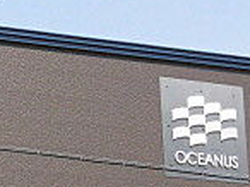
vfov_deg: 8.7
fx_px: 1204
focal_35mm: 167
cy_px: 280
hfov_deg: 11.5
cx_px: -91
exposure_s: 1/800
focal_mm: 6.77
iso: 100
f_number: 3.7
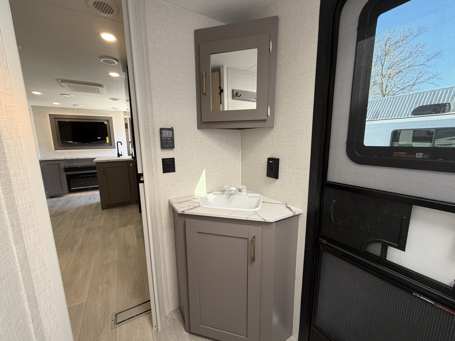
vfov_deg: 85.7
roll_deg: +0.9
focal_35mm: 14
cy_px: 170
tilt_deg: -8.2
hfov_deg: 102.1
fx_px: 184
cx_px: 228
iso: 160
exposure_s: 1/121
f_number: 2.2
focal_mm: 2.22
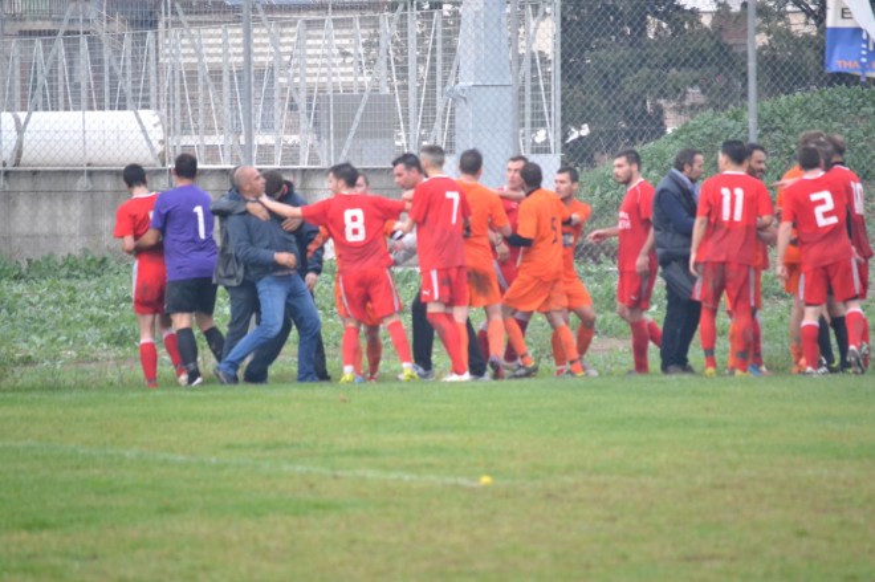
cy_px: 291
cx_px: 438
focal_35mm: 300
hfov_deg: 6.9
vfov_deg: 4.6
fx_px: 7286
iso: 3200
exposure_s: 1/250
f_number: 5.6
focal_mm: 200
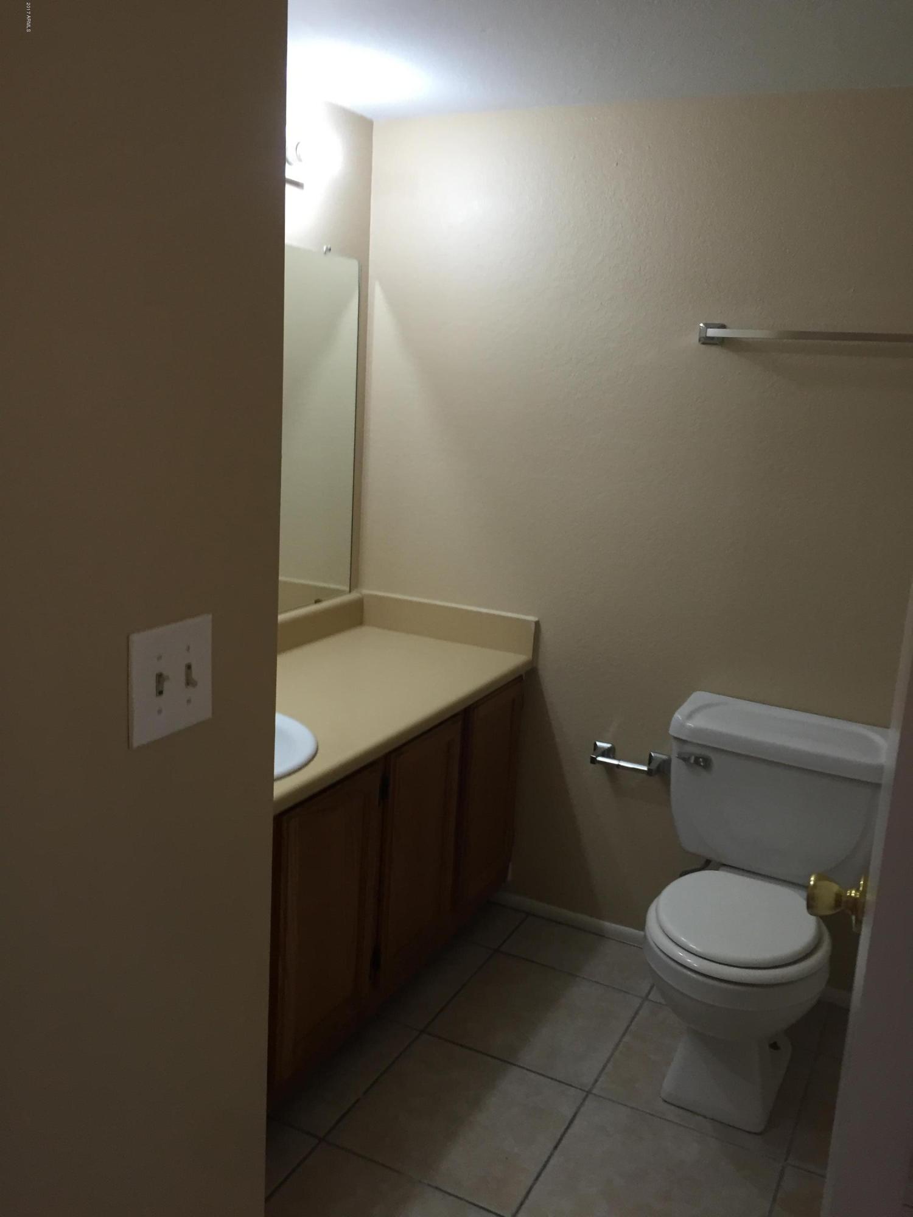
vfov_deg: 61.7
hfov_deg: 48.2
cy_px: 608
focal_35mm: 29
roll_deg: -3.9
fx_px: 1020
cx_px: 456
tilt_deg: -11.1
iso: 100
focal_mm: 4.15
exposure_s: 1/30
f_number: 2.2
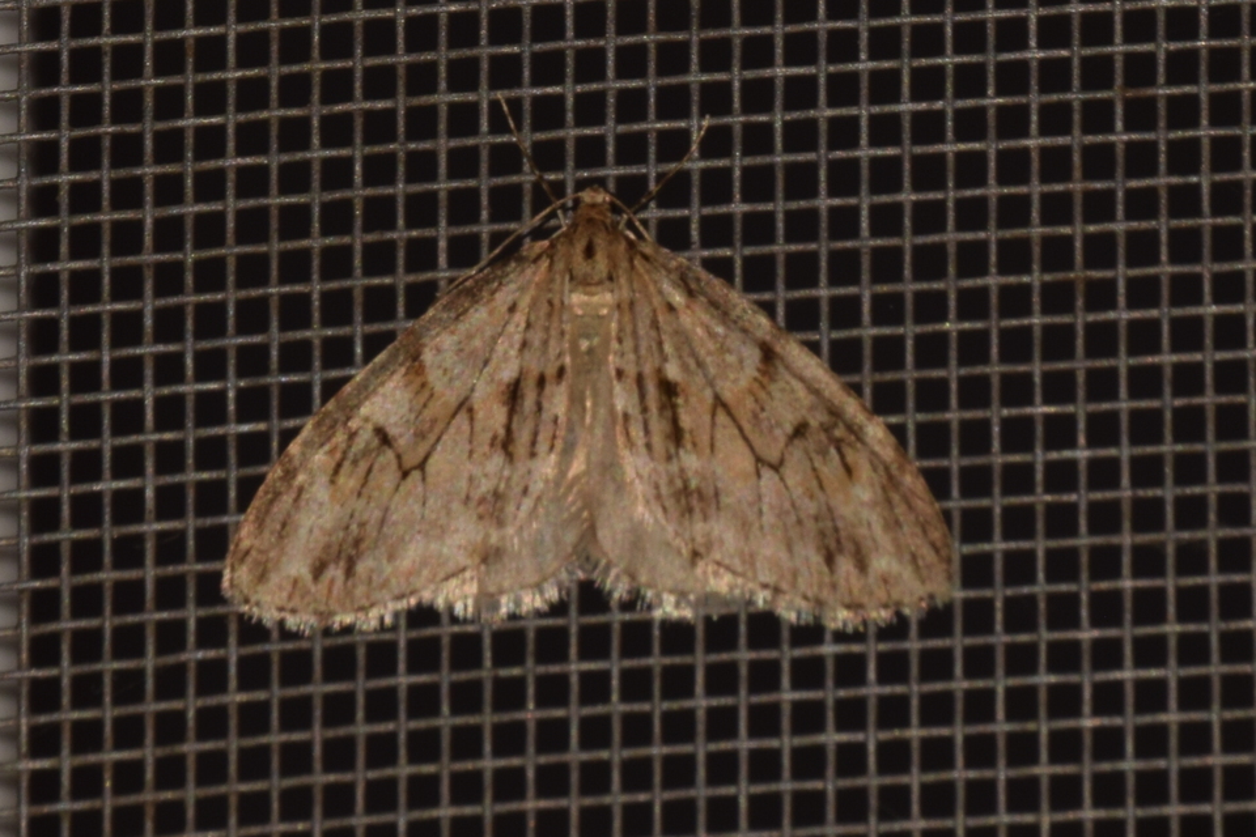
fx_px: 7326
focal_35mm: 210
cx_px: 628
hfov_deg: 9.8
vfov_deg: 6.5
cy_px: 418
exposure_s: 1/200
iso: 100
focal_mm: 140
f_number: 18
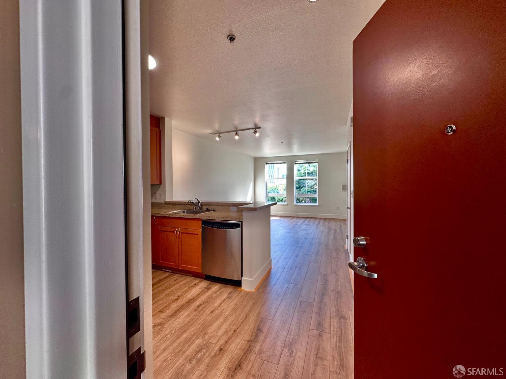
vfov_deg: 85.7
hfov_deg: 102.1
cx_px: 253
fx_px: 205
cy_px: 190
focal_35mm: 14
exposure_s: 1/120
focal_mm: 2.22
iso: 80
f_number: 2.2
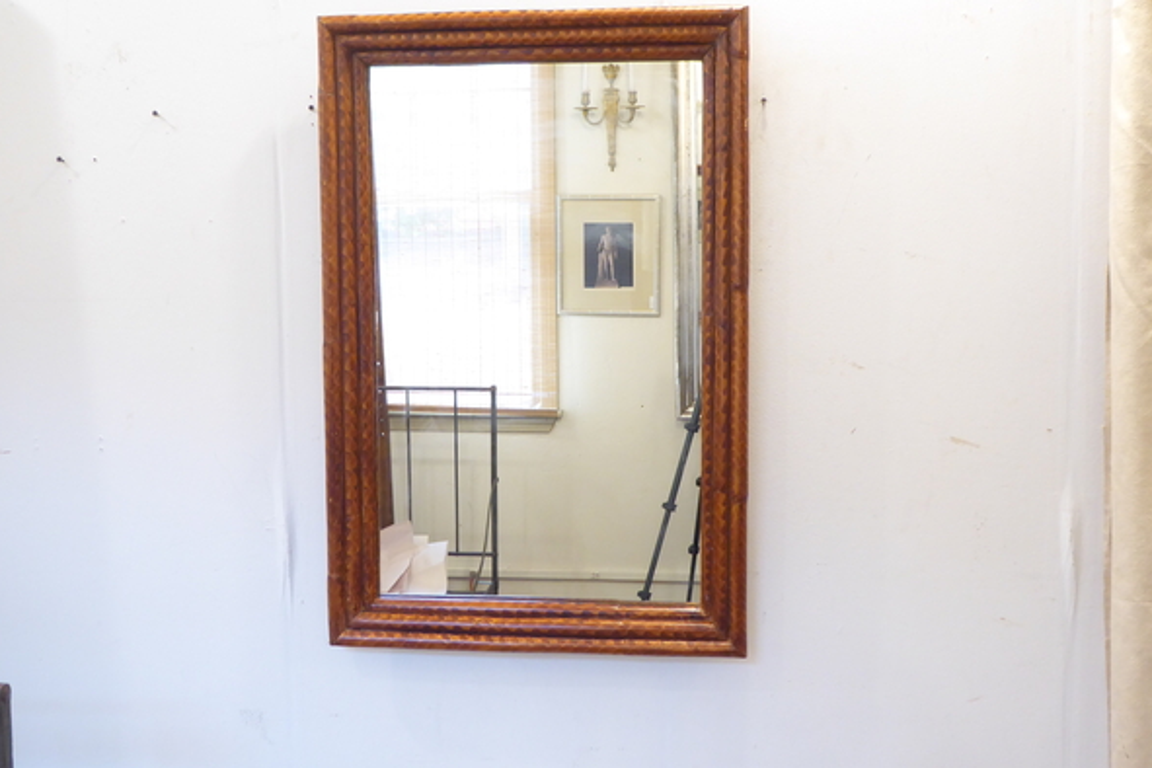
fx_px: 1216
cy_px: 353
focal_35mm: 38
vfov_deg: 35.0
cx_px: 571
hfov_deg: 50.7
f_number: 3.7
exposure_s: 1/8
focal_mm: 6.3
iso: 400
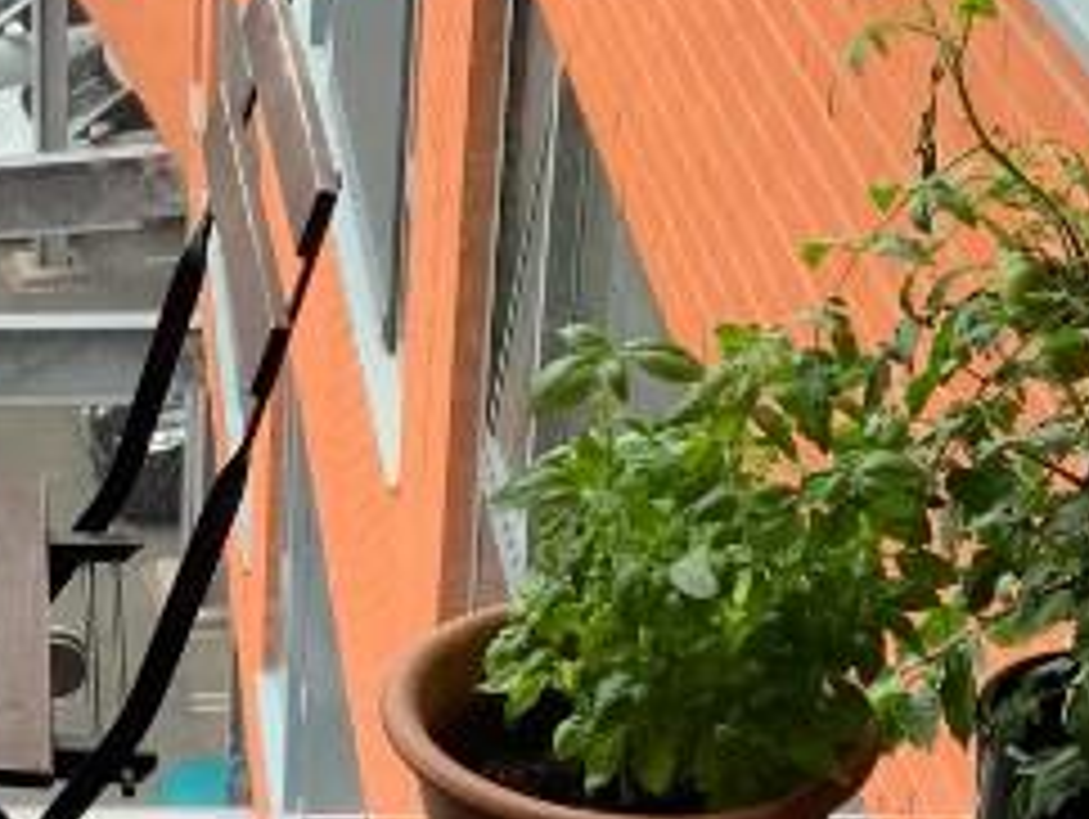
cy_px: 652
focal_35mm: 110
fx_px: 3464
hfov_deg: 17.5
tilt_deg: -29.4
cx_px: 0
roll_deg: +2.0
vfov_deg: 13.4
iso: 64
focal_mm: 4.25
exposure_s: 1/121
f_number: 1.8
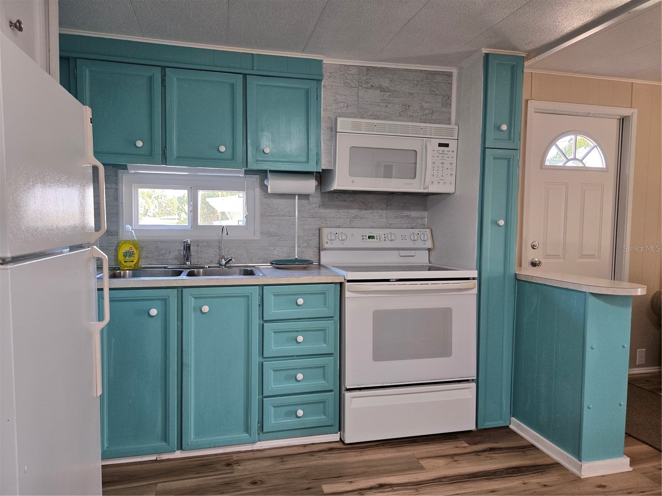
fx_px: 440
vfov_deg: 58.9
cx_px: 331
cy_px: 248
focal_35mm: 23
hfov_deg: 73.9
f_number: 1.8
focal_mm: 5.4
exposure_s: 1/120
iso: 200
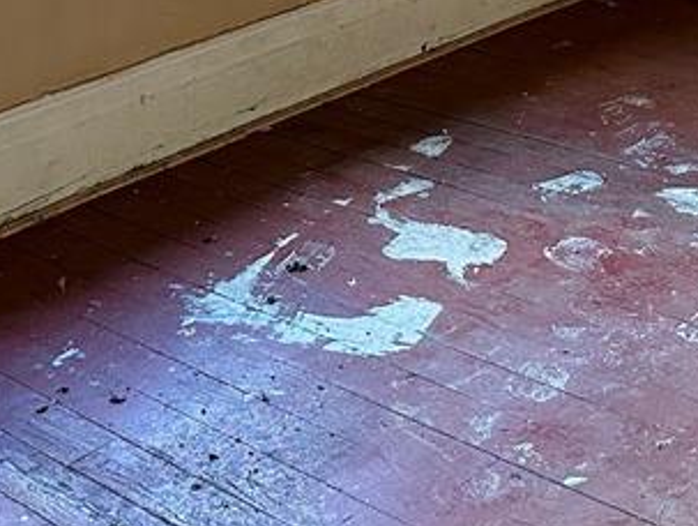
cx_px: 343
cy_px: -240
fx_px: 1635
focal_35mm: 81
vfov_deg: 16.7
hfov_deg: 24.1
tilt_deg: -8.0
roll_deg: +3.4
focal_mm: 6.86
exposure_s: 1/60
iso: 320
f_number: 1.78
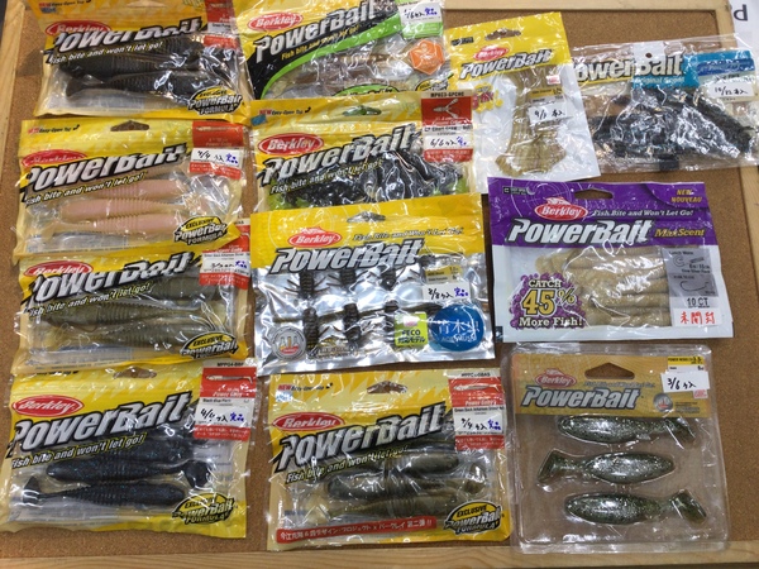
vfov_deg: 45.4
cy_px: 284
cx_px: 380
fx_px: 680
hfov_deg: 58.4
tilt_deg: -75.5
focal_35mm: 31
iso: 32
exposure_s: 1/60
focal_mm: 3.3
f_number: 2.4
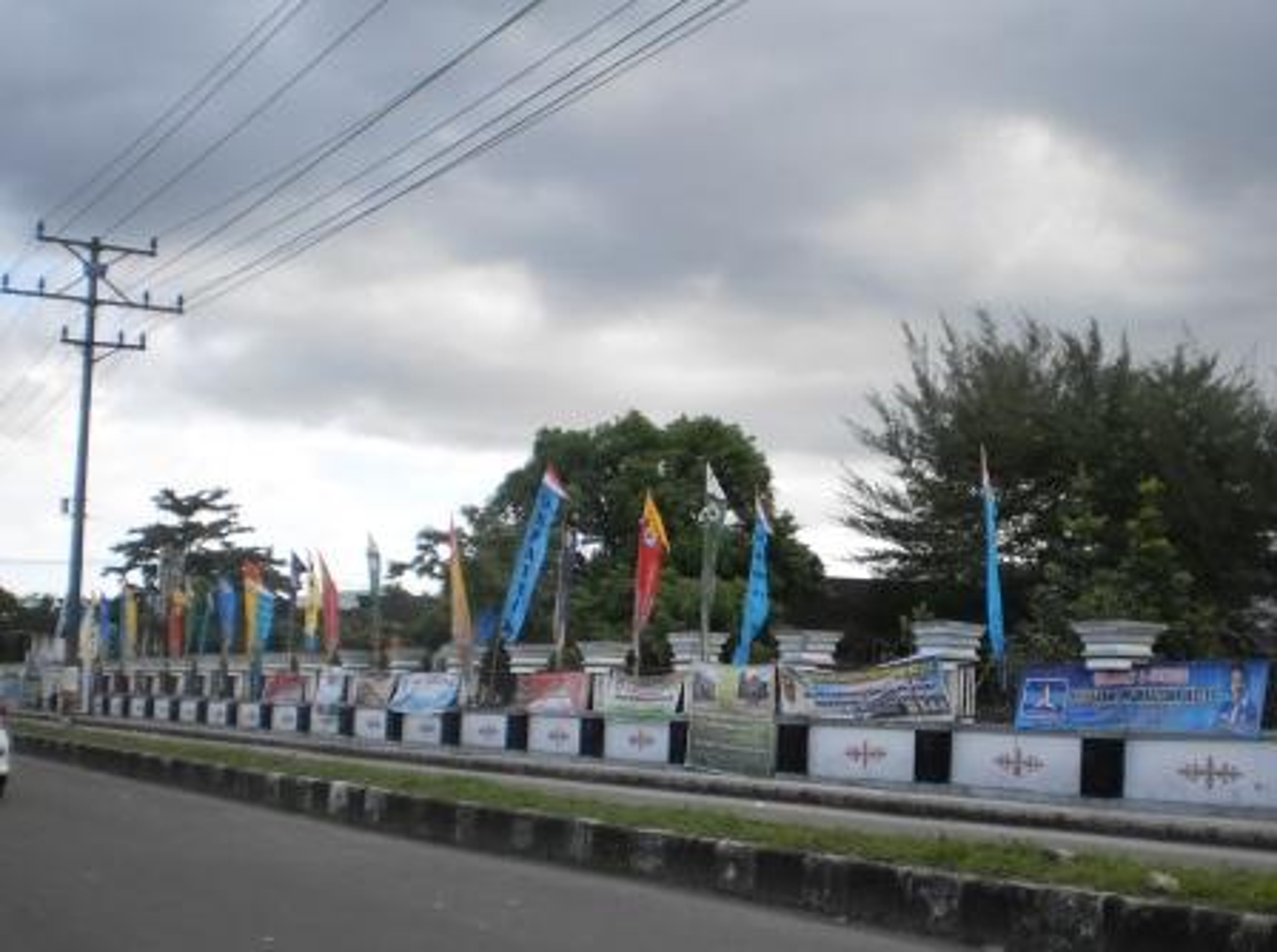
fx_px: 1325
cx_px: 638
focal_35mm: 36
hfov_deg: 51.5
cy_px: 476
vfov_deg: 39.5
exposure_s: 1/640
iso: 100
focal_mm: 6.3
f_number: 3.1
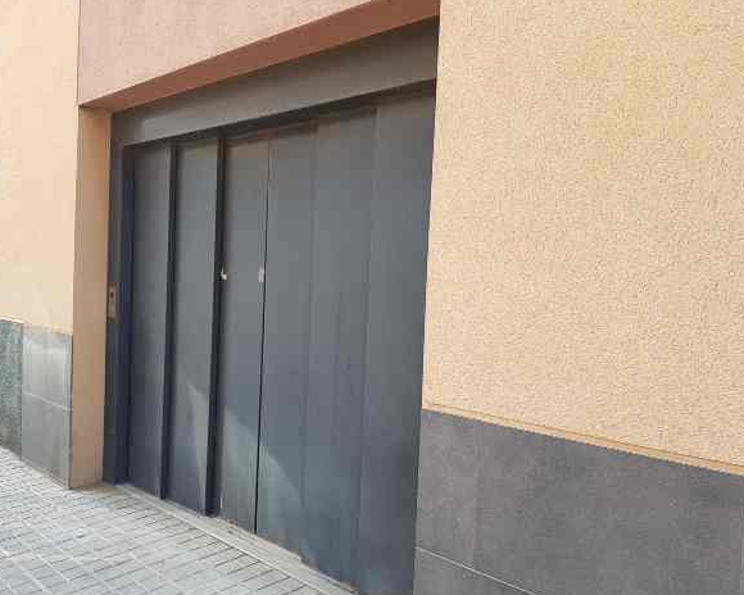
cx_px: 340
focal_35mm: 28
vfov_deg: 51.5
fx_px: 617
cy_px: 303
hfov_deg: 62.1
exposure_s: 1/422
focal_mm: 3.93
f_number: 1.7
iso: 40
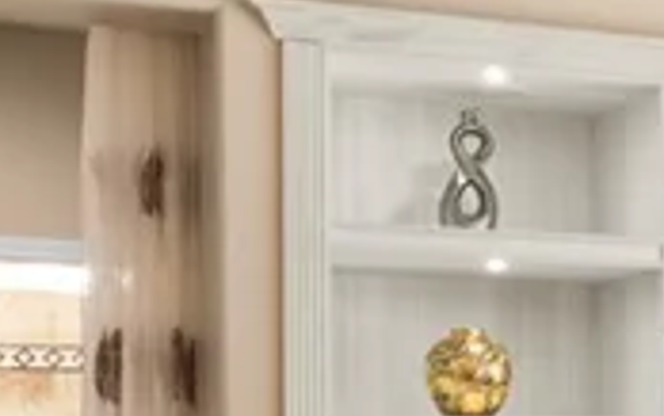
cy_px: 468
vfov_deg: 11.3
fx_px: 2064
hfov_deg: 14.8
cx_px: 1343
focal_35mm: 114
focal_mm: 19
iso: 400
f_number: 8
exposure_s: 1/13
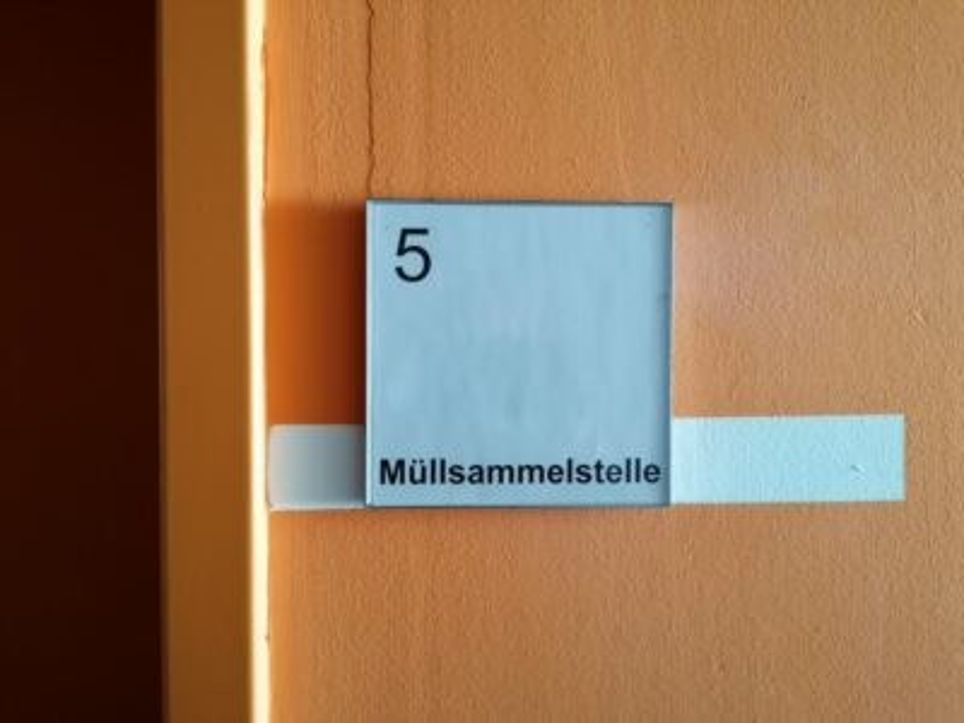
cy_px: 362
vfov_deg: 51.4
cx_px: 482
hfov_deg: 65.3
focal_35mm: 27
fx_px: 752
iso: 640
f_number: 1.8
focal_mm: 4.75
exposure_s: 1/16.7
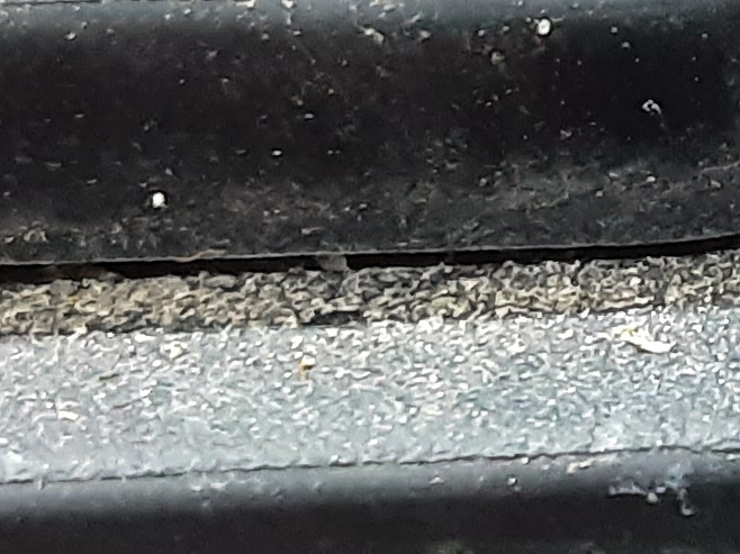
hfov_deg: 13.6
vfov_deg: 11.0
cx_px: 1208
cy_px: 191
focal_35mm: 134
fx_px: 2864
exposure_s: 1/25
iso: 250
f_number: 1.9
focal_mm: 2.91
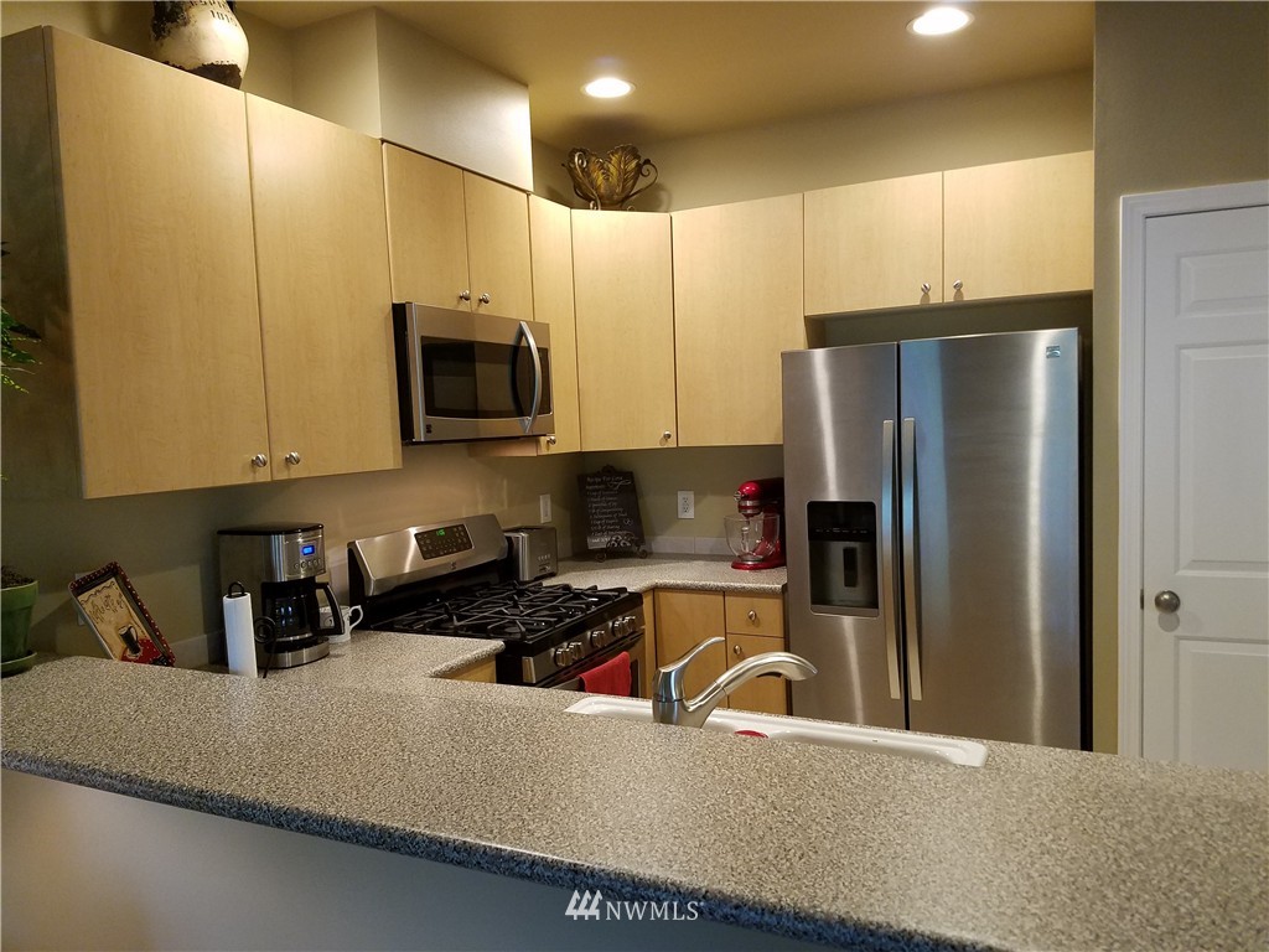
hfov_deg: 67.3
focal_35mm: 26
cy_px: 476
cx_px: 634
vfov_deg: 53.1
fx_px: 953
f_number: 1.7
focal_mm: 4.2
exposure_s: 1/30
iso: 160
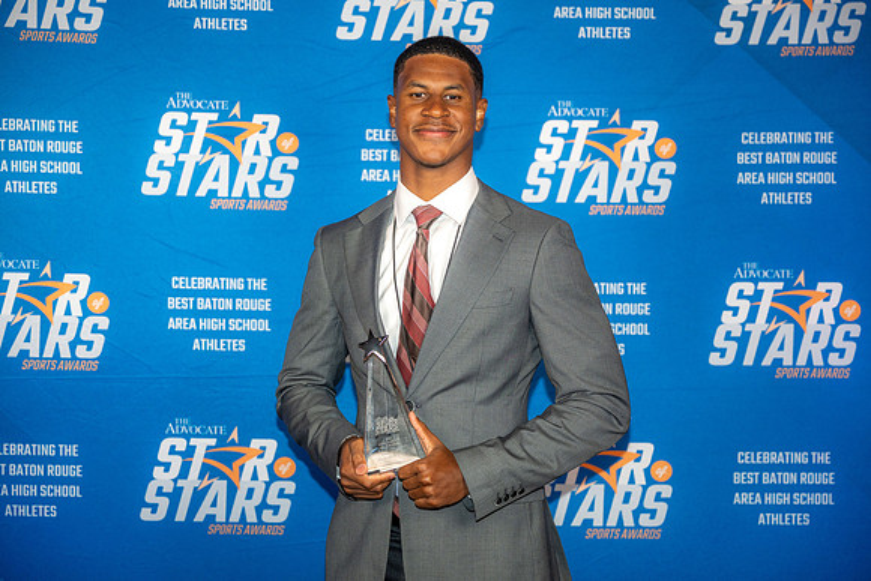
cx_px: 436
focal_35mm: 66
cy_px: 290
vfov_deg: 20.6
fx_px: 1597
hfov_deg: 30.5
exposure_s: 1/160
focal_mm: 66
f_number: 3.2
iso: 320
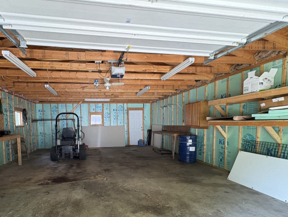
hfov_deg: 83.6
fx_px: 158
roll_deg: +1.3
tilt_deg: -5.6
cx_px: 116
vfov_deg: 67.6
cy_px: 137
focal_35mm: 19
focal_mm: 2.22
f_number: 2.2
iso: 200
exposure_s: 1/62
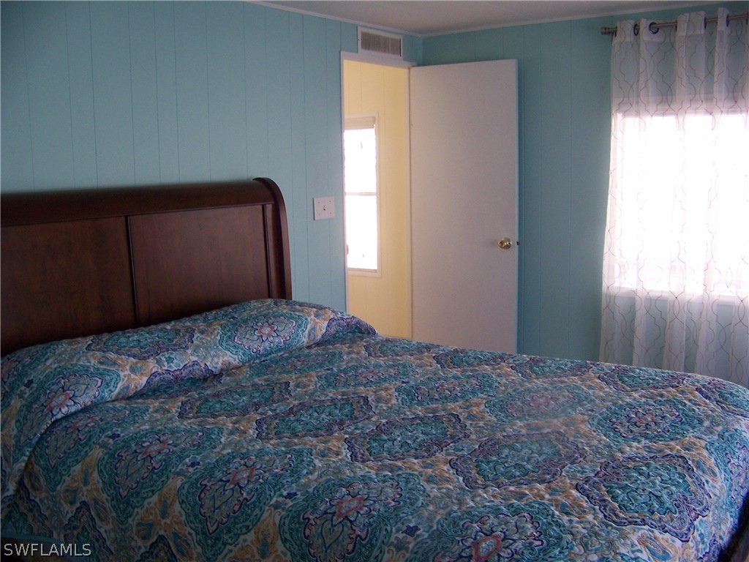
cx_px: 374
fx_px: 779
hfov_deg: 51.4
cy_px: 281
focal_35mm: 36
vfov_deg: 39.7
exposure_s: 1/30
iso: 160
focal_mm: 5.85
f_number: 2.8
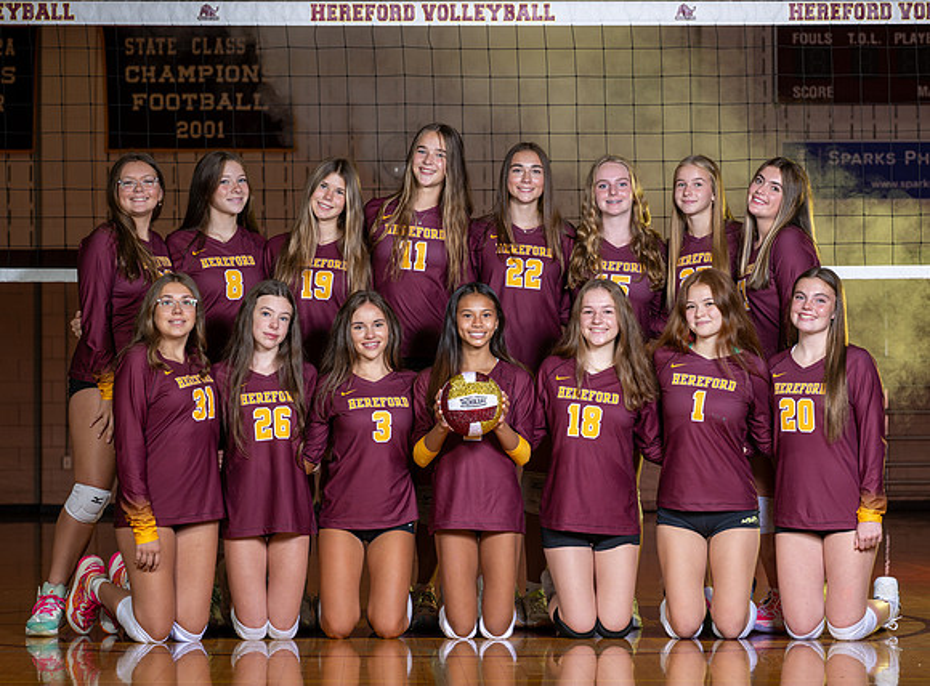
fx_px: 3118
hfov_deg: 17.0
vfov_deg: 12.6
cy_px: 362
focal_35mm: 117
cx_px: 453
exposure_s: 1/160
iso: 64
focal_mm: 103
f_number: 5.6
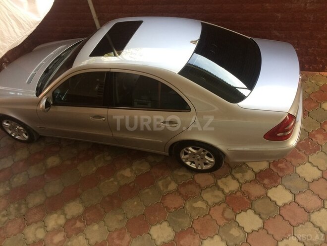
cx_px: 164
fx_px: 274
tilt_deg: -47.0
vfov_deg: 48.2
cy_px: 123
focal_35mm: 29
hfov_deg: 61.7
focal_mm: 4.15
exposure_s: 1/33
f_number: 2.2
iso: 40
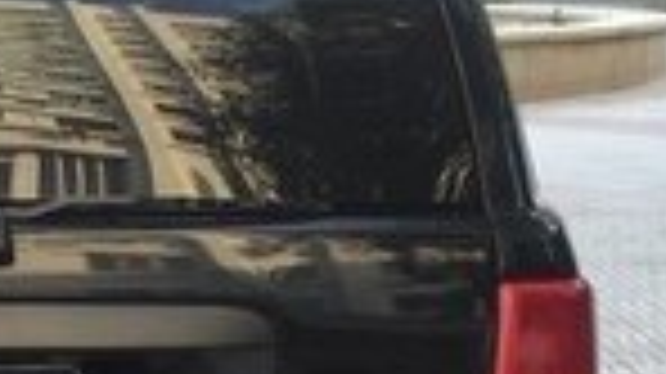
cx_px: -27
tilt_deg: -10.0
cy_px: 511
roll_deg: +0.6
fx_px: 2488
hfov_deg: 14.9
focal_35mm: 141
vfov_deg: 8.4
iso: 32
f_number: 2.2
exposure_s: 1/104
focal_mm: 4.15
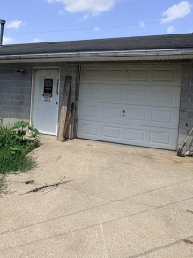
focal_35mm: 32
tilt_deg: -1.7
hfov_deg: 43.8
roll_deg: -3.4
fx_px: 238
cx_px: 71
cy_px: 103
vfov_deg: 56.4
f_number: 2.2
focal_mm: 2.22
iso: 50
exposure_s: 1/1832
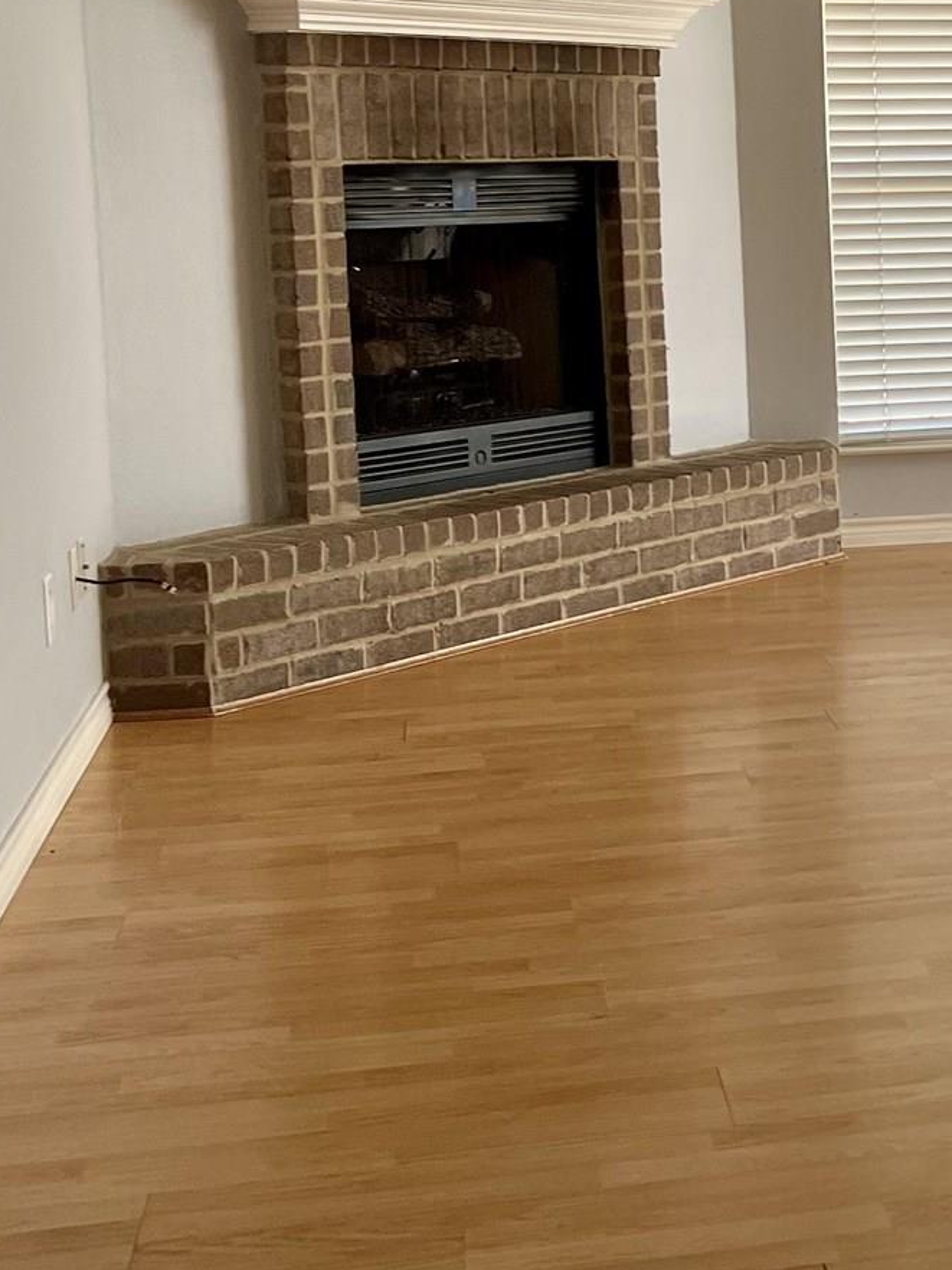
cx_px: 1090
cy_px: 444
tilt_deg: -9.3
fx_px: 2493
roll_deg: +0.2
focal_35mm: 68
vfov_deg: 28.4
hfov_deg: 20.4
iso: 50
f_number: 1.5
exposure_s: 1/121
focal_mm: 5.7
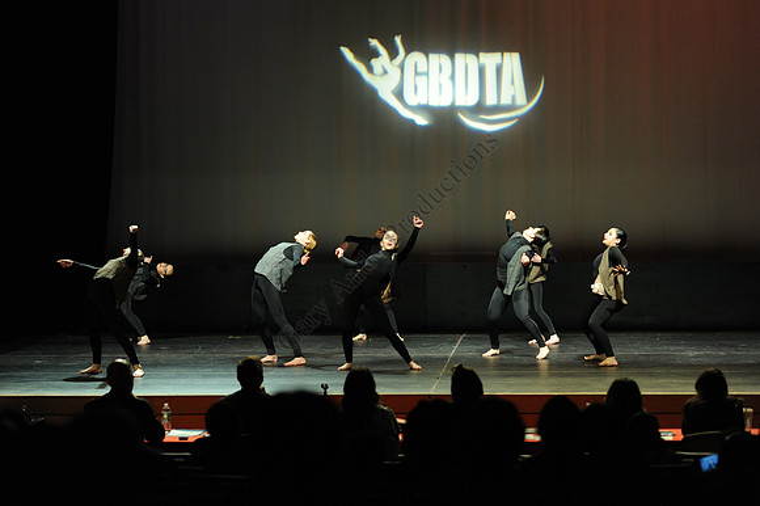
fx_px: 1941
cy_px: 253
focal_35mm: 92
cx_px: 380
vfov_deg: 14.8
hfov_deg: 22.2
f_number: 2.8
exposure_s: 1/320
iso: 2500
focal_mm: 92
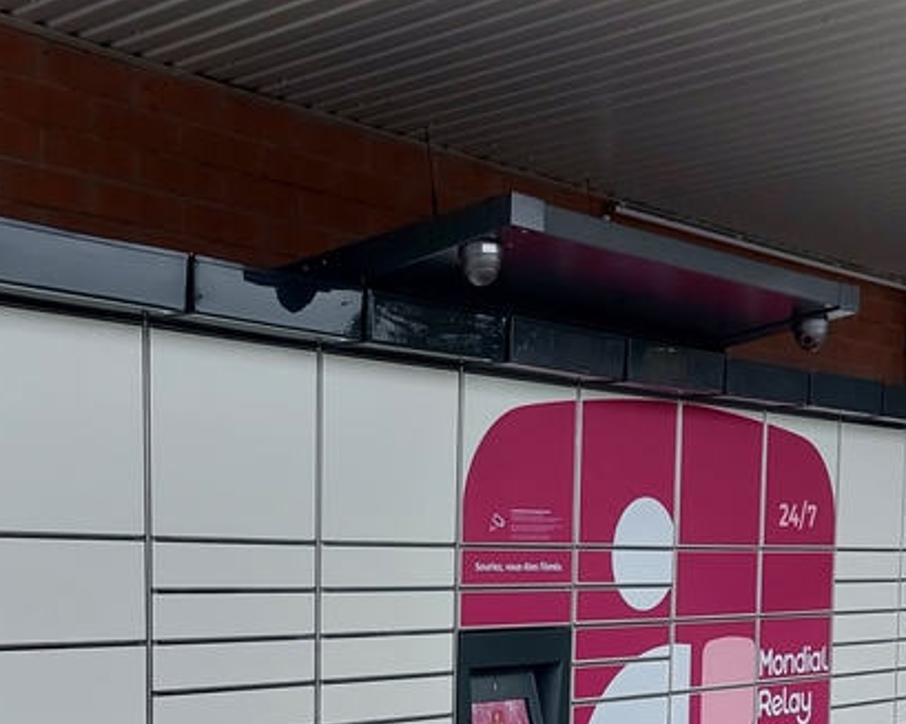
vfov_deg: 26.3
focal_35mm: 55
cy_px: 711
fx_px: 1474
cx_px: 341
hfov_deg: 34.0
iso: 50
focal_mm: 5.23
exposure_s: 1/100
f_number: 1.8
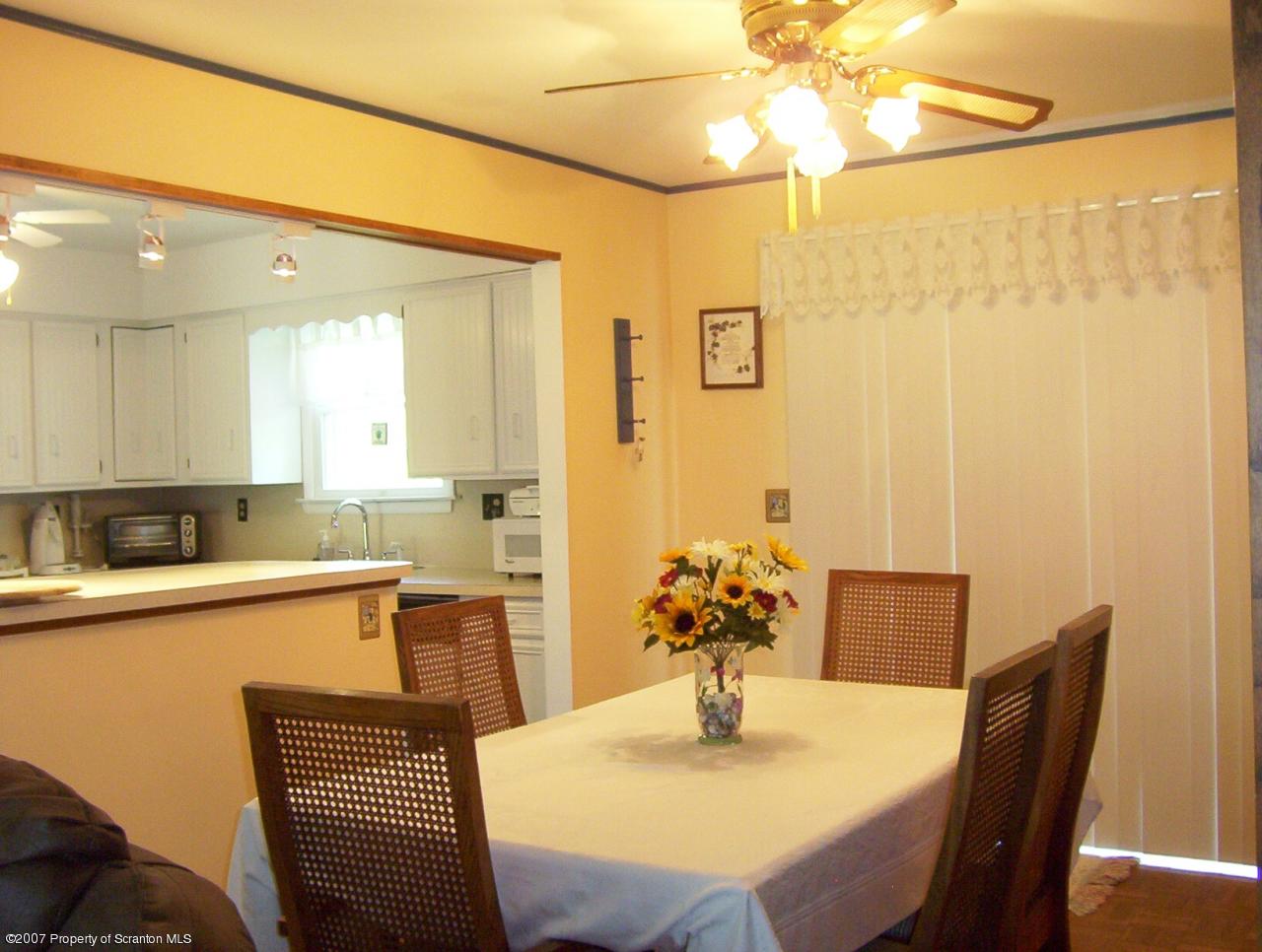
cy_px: 476
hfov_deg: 51.3
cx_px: 631
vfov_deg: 39.8
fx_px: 1315
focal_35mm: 36
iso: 140
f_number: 2.76
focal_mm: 5.54
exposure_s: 1/30
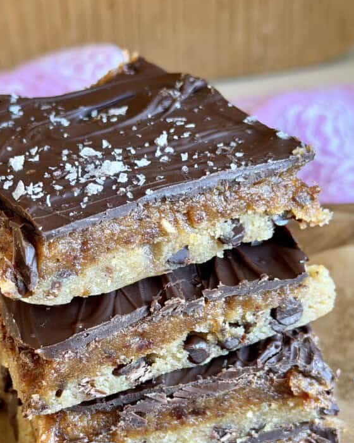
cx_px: 134
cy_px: 291
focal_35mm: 65
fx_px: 851
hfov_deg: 23.4
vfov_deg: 29.0
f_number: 1.8
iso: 200
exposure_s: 1/60
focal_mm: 6.8
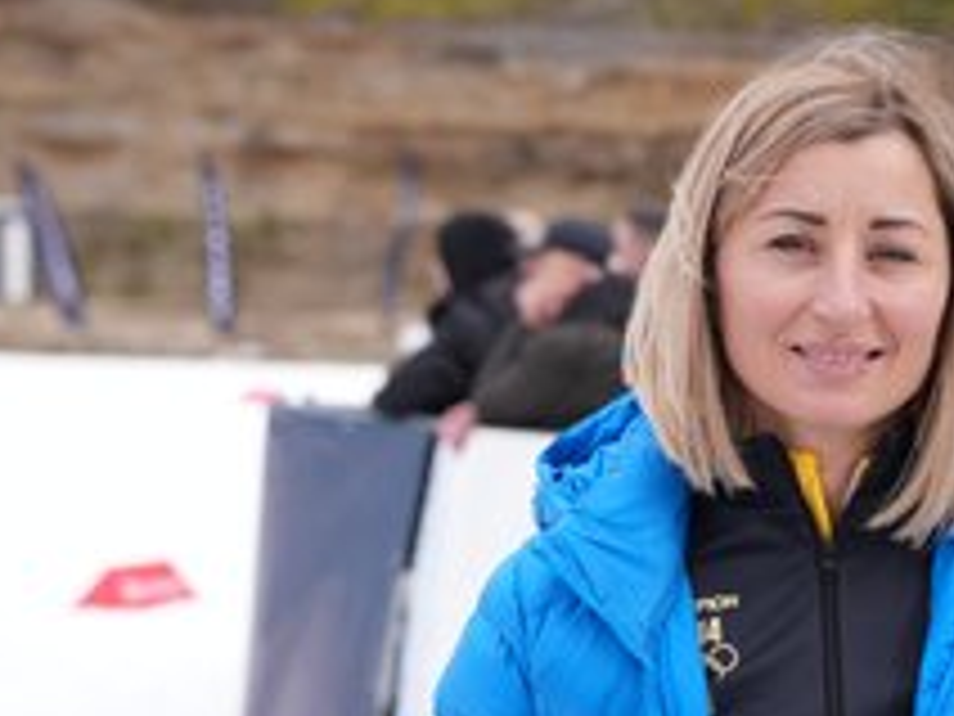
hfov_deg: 24.0
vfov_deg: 18.4
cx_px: 778
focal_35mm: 80
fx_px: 2205
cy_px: 502
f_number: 3.2
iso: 100
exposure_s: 1/640
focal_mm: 44
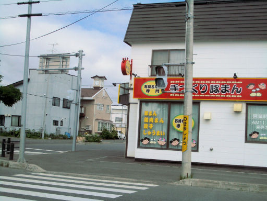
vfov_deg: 29.7
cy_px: 100
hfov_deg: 38.9
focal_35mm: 49
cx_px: 134
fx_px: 378
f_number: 5
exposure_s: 1/640
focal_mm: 8.2
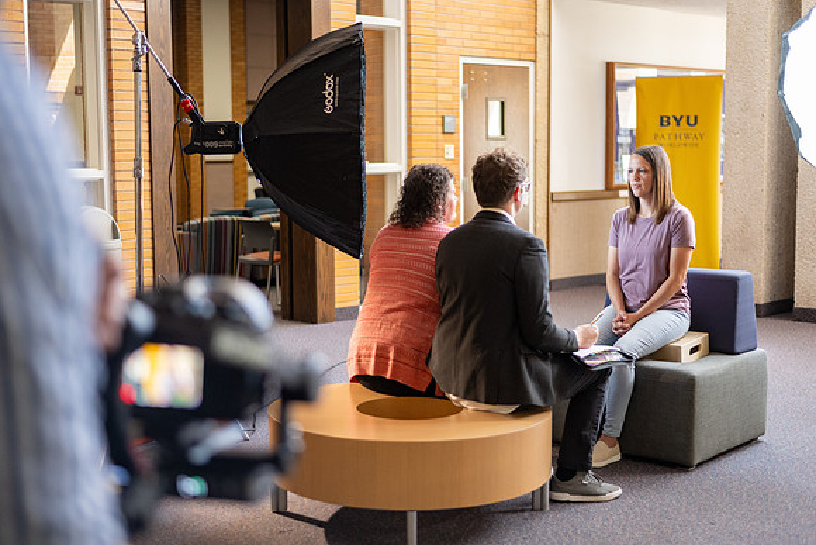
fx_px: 1134
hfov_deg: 39.6
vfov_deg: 27.0
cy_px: 272
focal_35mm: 50
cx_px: 408
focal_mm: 50
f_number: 1.8
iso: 1000
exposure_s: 1/200
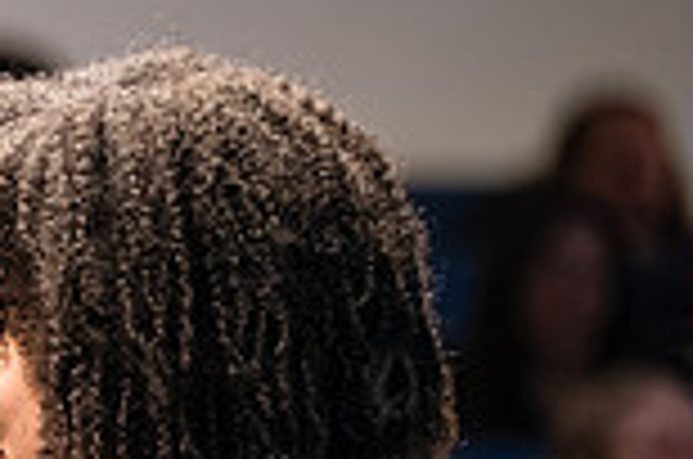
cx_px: -477
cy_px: 418
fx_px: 10873
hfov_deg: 3.6
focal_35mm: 566
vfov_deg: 2.4
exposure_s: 1/200
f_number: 2.8
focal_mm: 150
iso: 8000
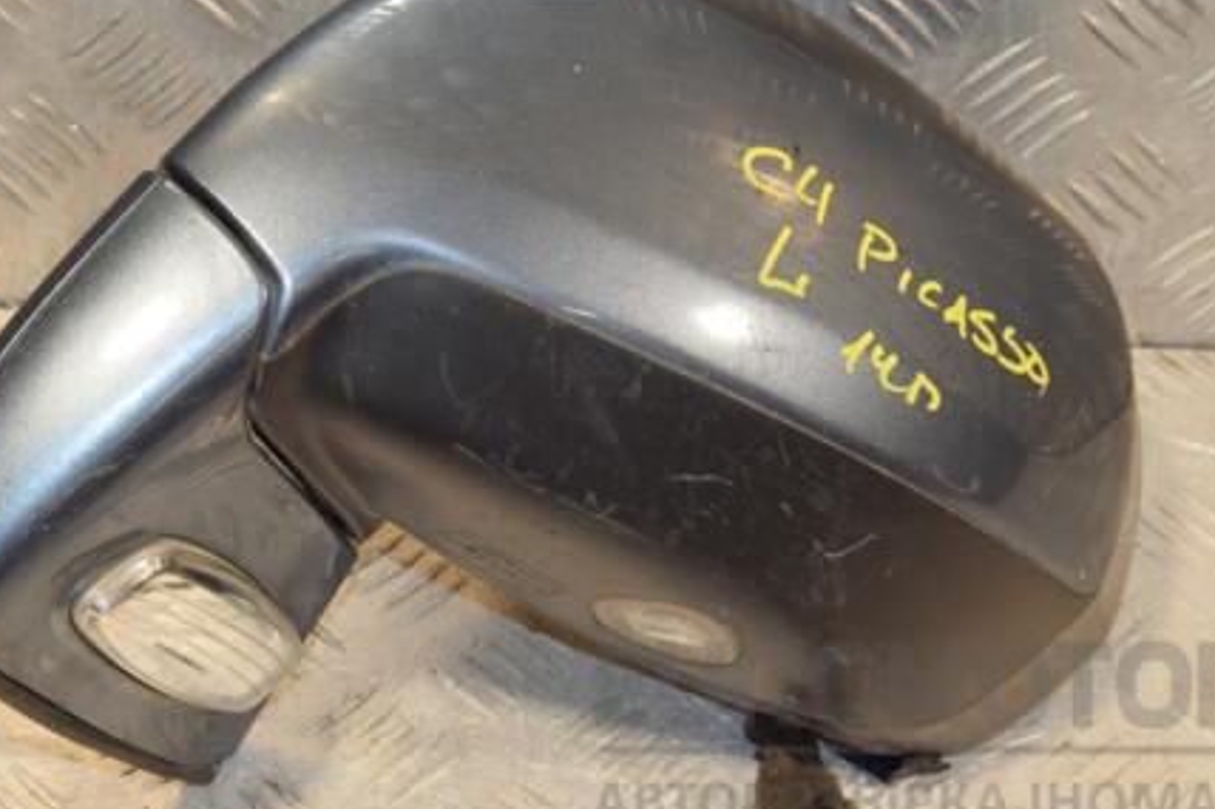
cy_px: 307
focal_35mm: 101
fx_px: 3407
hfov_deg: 20.2
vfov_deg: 13.5
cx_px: 539
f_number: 7.1
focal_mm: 48
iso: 800
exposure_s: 1/200
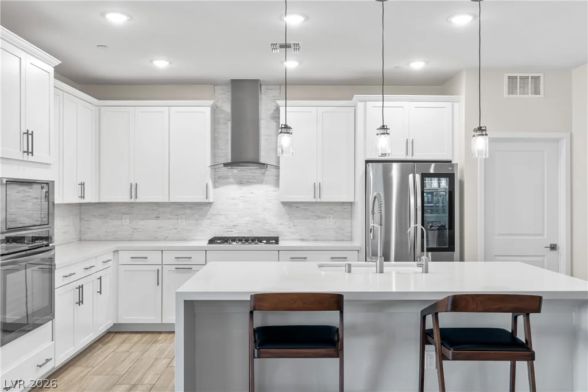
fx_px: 490
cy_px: 196
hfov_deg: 61.9
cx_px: 294
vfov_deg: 43.6
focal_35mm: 30
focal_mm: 20
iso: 400
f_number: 8
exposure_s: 1
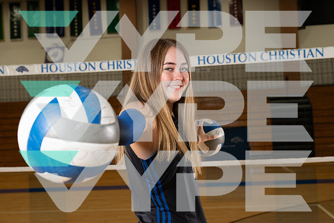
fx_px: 464
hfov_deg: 39.6
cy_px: 112
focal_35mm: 50
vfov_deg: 27.0
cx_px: 167
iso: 500
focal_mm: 50
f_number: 5.6
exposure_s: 1/250
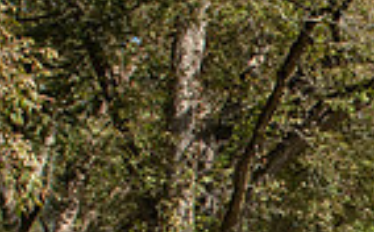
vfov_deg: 7.0
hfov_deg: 10.9
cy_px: 394
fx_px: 1851
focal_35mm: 182
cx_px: 646
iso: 400
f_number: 4
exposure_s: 1/200
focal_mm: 27
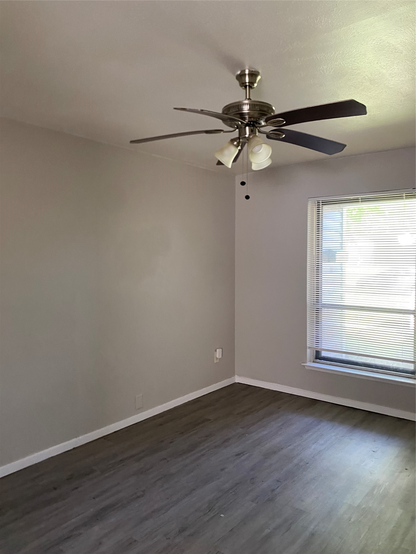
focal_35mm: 26
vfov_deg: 67.3
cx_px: 208
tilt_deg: -1.6
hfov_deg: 53.1
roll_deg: -0.1
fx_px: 417
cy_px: 277
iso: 250
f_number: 1.8
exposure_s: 1/60
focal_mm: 4.25
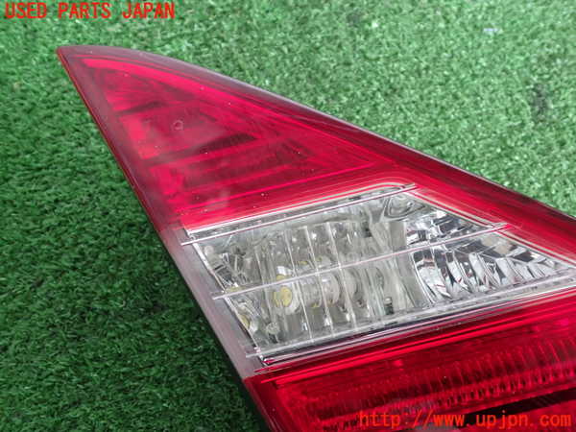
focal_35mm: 32
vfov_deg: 44.2
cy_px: 216
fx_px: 532
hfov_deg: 56.8
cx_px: 288
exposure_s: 1/40
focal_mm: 5.79
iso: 200
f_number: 2.4
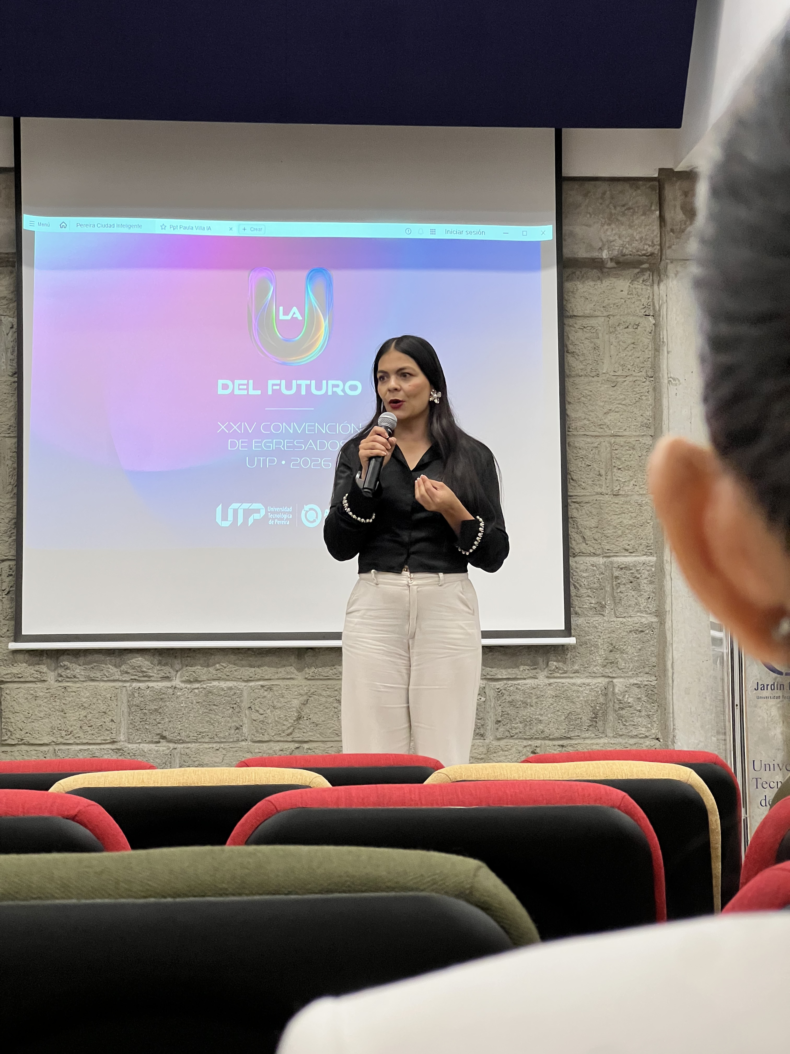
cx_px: 395
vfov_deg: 25.3
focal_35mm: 77
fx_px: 2343
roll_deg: +0.8
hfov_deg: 19.1
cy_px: 527
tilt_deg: +5.8
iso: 250
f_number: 2.8
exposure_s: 1/120
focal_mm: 9
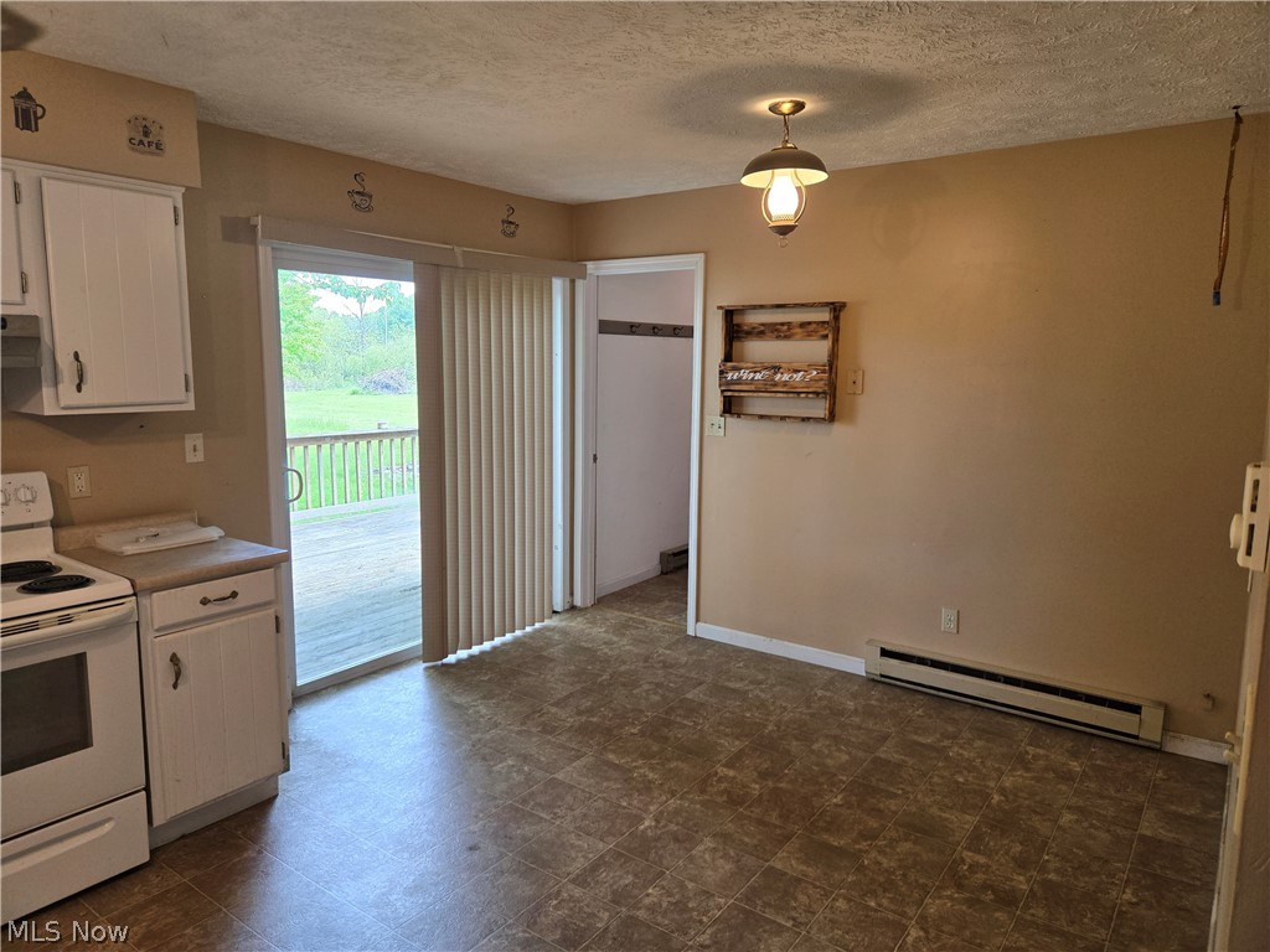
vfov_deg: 58.9
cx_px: 635
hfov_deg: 73.9
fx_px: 844
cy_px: 476
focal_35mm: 23
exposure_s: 1/120
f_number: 1.8
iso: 100
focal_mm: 5.4
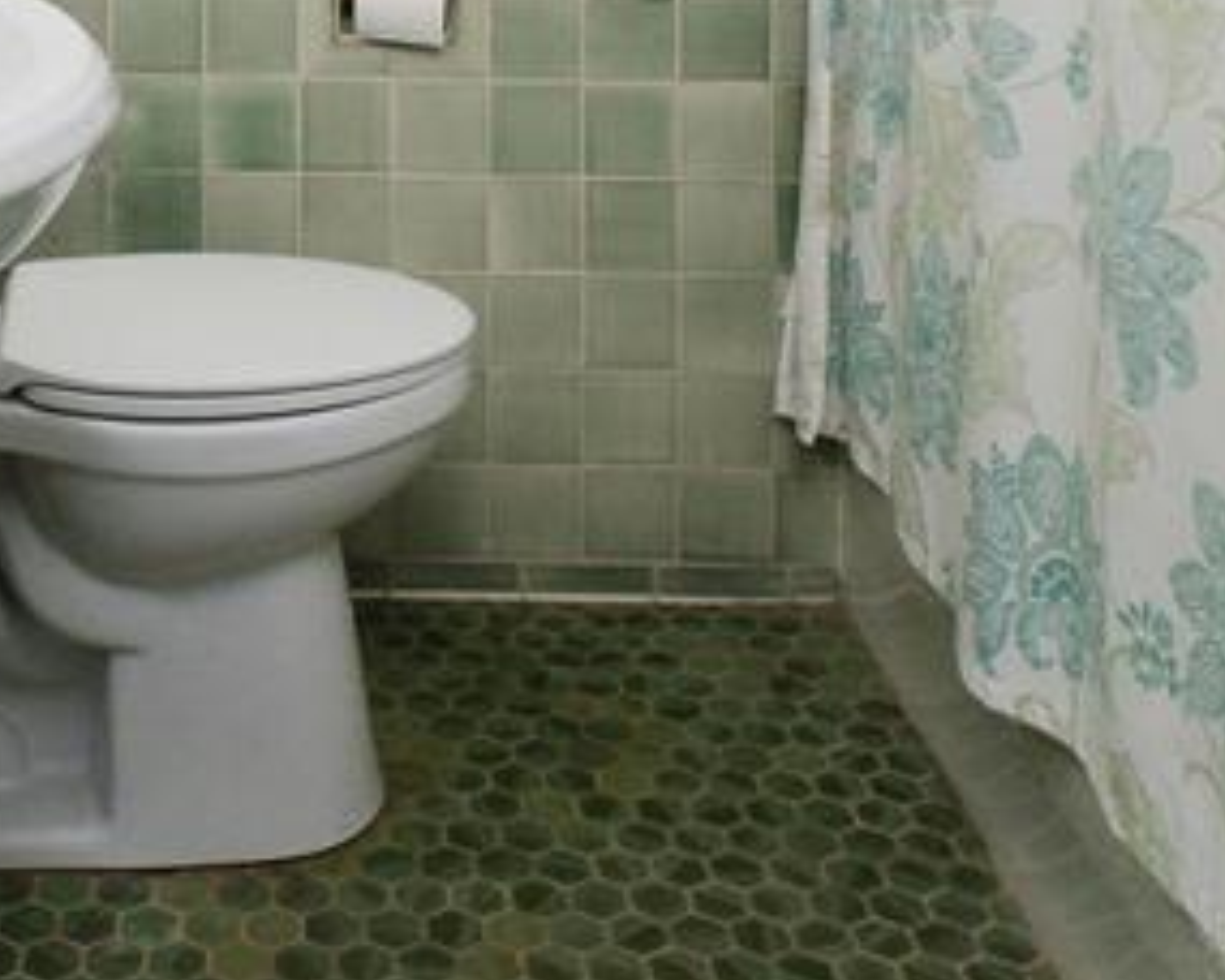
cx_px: 275
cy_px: -408
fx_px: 1958
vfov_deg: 23.6
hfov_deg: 33.9
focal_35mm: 54
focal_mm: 10.6
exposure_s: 1/250
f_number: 6.4
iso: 1000
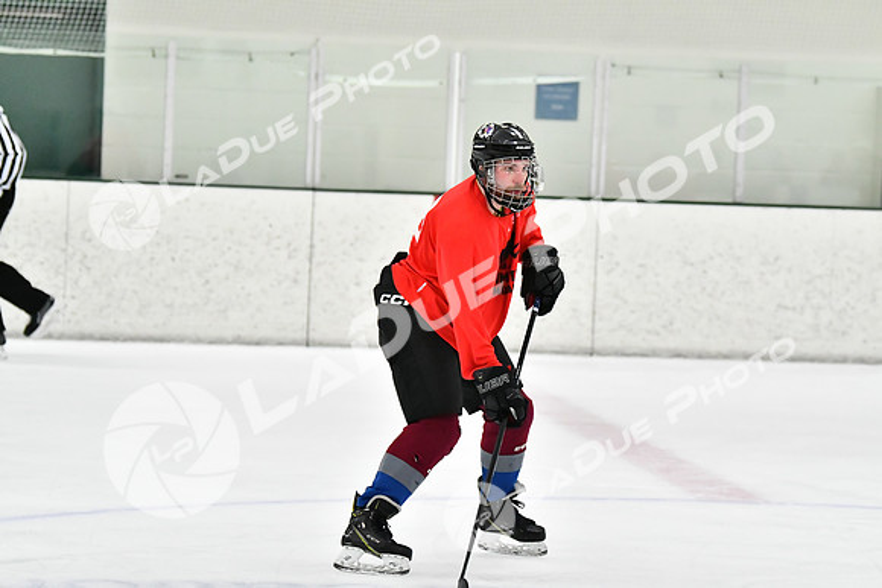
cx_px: 441
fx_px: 4043
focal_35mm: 165
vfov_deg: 8.3
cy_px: 294
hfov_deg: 12.4
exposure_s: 1/1600
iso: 6400
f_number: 2.8
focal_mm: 110
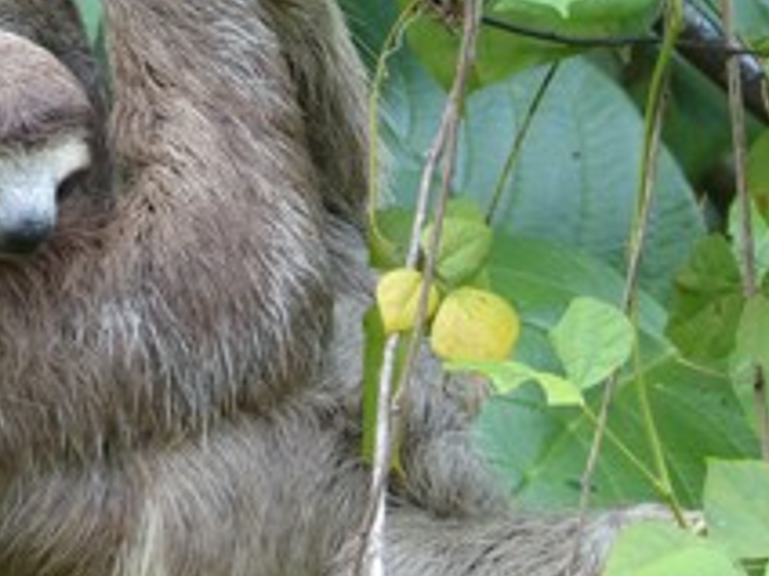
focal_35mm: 345
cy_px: 145
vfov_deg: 4.3
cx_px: 261
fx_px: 7664
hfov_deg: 5.7
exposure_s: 1/160
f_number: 2.8
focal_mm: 33
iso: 250
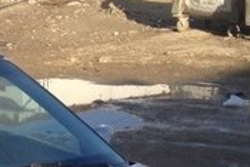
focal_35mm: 137
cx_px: -174
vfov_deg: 9.9
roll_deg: +4.8
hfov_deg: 13.6
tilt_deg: -17.5
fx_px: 952
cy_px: 209
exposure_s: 1/986
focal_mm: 4.28
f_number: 2.4
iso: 50
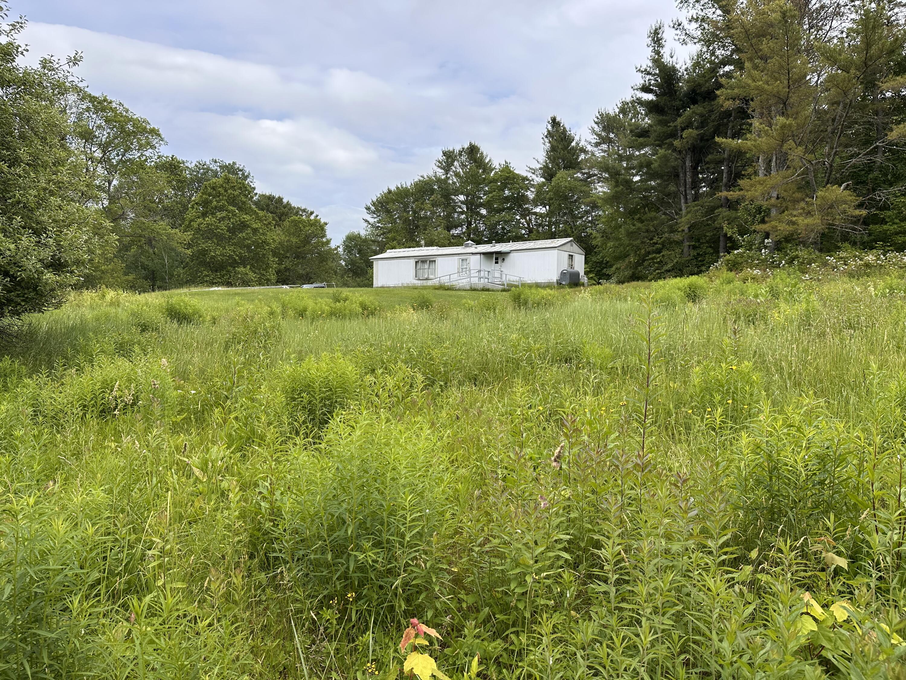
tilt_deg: -2.7
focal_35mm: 24
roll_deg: -0.6
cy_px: 340
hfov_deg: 71.6
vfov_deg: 56.8
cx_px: 453
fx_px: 628
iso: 80
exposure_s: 1/2110
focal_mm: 6.86
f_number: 1.78
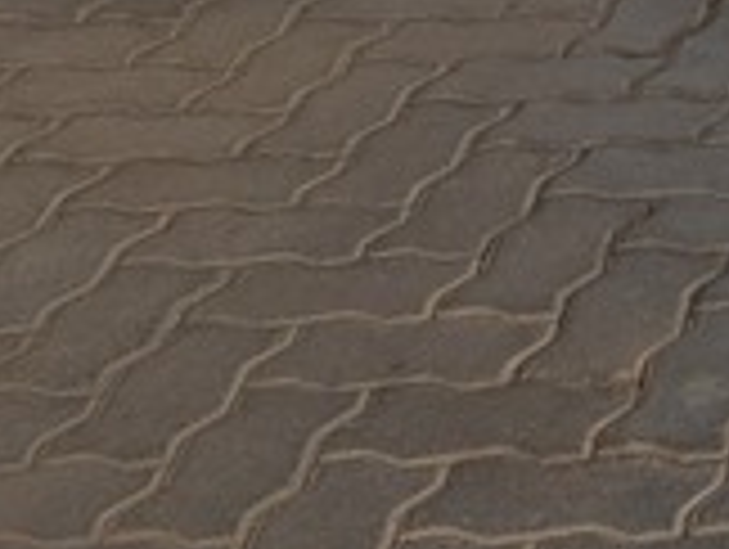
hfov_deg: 10.7
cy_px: -1022
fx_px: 3058
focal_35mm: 145
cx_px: 1976
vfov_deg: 8.7
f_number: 1.7
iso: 80
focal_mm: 6.25
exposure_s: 1/1742
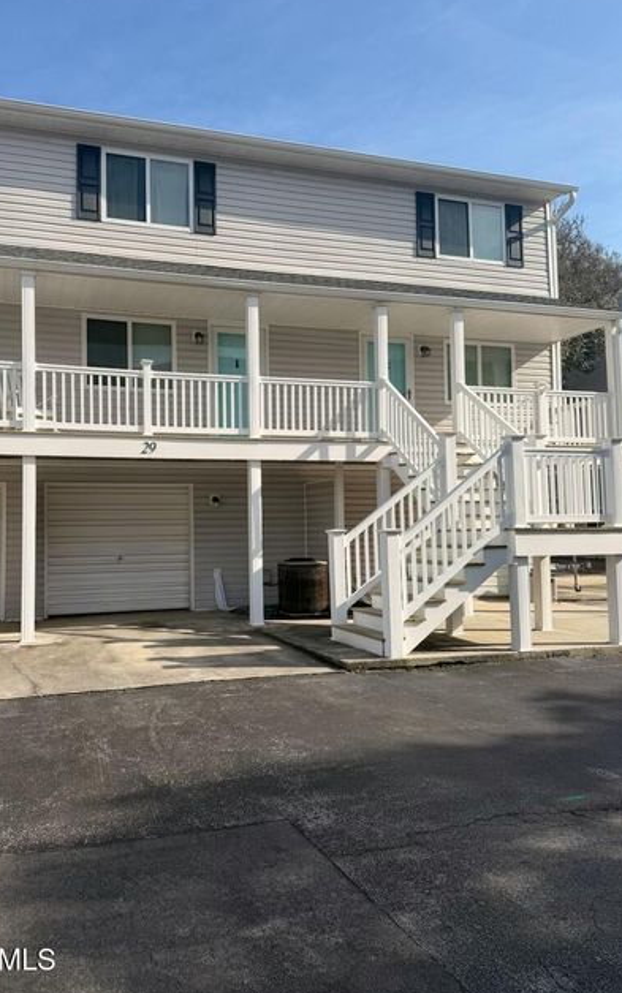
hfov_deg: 45.6
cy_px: 480
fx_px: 732
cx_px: 229
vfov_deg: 68.4
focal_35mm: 27
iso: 80
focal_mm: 6.76
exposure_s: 1/4975
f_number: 1.78
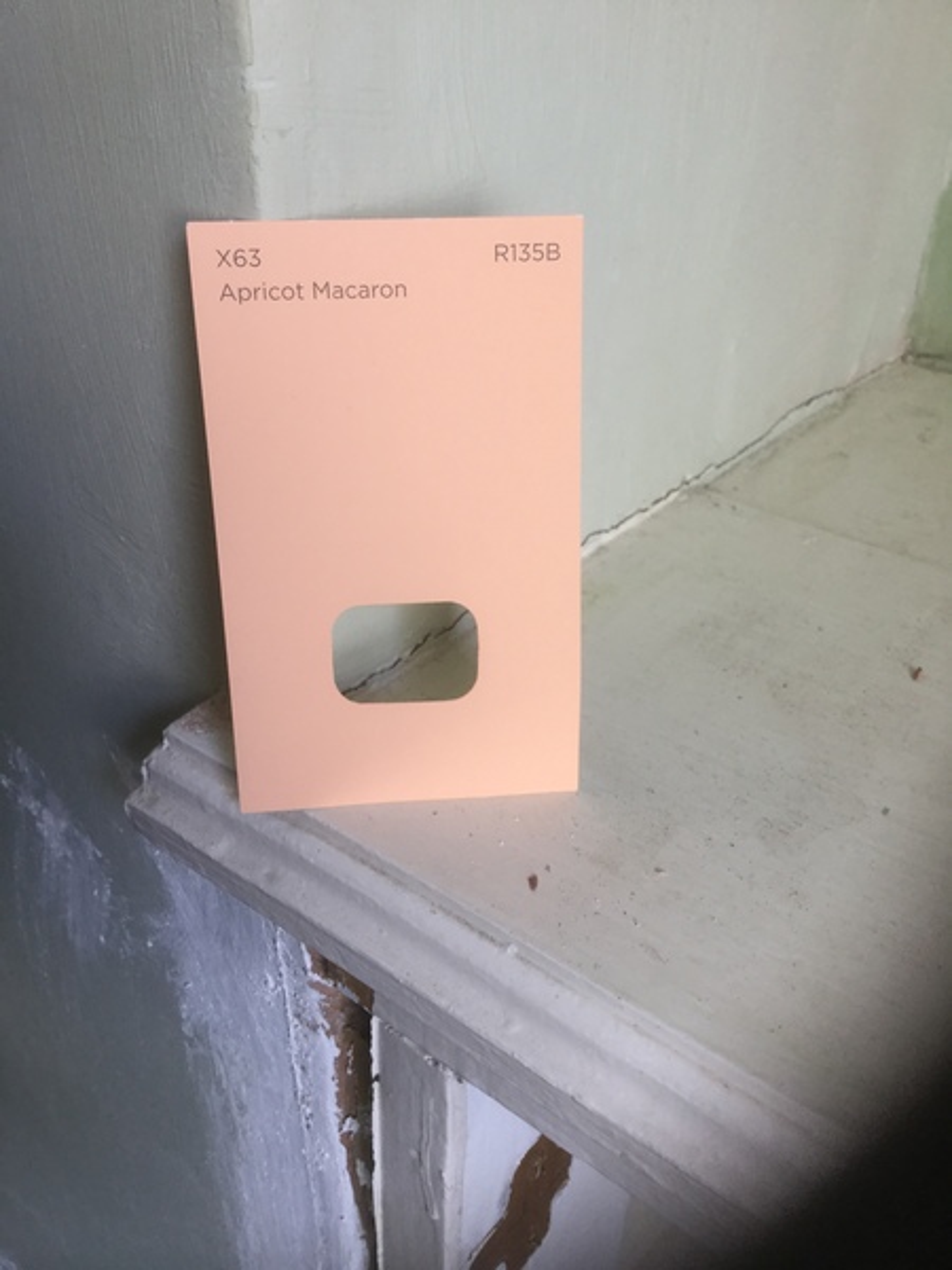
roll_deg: -1.8
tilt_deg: -32.6
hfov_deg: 45.4
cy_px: 635
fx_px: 1137
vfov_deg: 58.4
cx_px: 476
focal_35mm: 31
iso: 64
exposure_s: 1/33
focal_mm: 3.3
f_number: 2.4
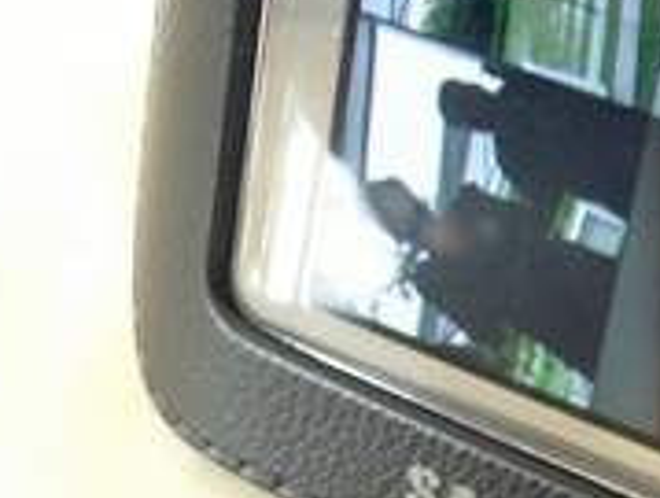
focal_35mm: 92
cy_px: 76
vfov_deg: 16.0
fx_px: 1758
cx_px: 689
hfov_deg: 20.5
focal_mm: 4.13
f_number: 2.4
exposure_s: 1/20
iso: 125
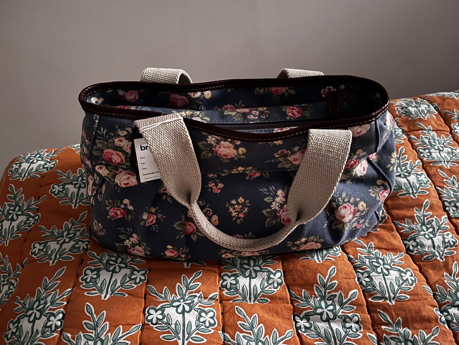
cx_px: 230
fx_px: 345
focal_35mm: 26
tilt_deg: -46.0
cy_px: 172
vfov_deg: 53.1
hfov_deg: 67.3
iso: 640
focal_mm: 5.1
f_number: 1.6
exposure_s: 1/10
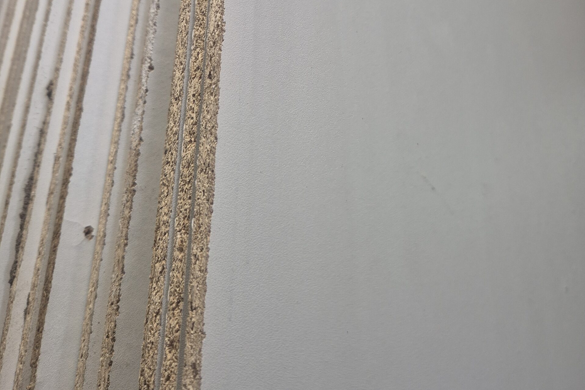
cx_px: 293
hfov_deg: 58.7
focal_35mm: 32
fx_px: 520
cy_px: 56
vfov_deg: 38.9
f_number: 1.8
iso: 200
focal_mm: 5.4
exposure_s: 1/100
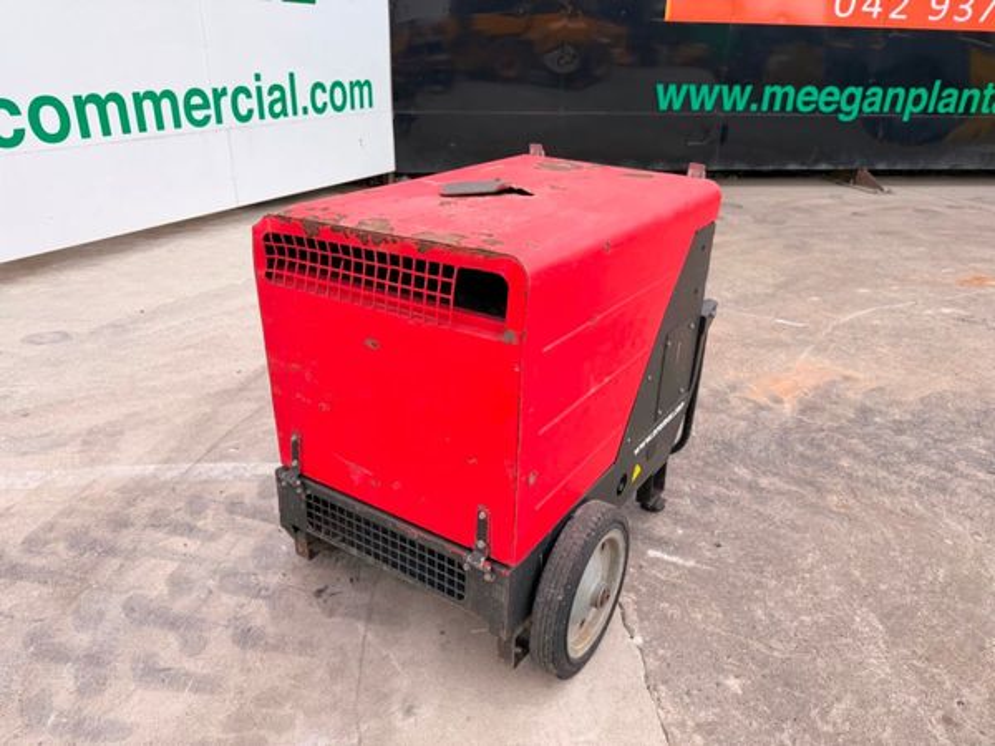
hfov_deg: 71.6
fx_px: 690
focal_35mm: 24
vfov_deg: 56.8
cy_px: 373
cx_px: 498
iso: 100
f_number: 1.78
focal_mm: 6.76
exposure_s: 1/528
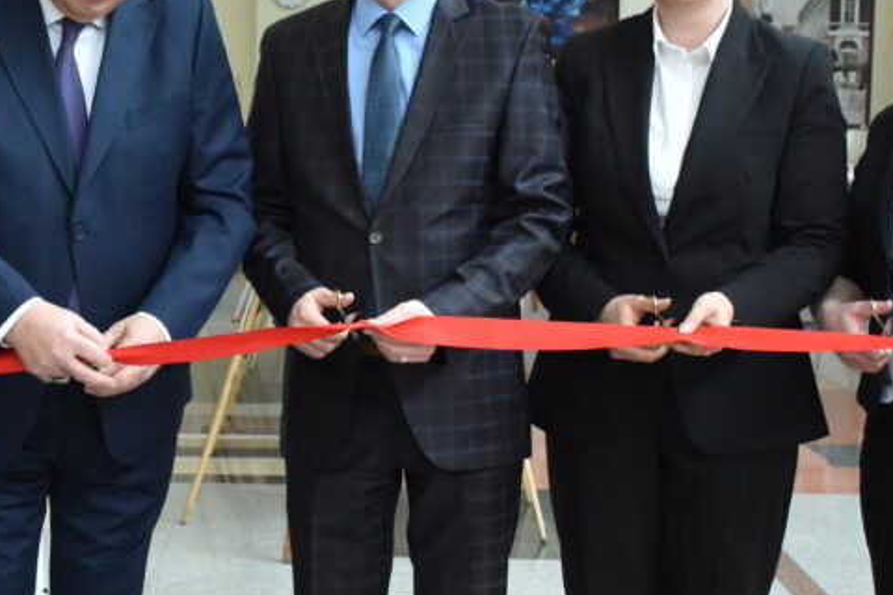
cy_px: 354
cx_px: 186
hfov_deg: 22.8
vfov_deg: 15.5
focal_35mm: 88
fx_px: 2183
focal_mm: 22
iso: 800
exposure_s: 1/60
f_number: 4
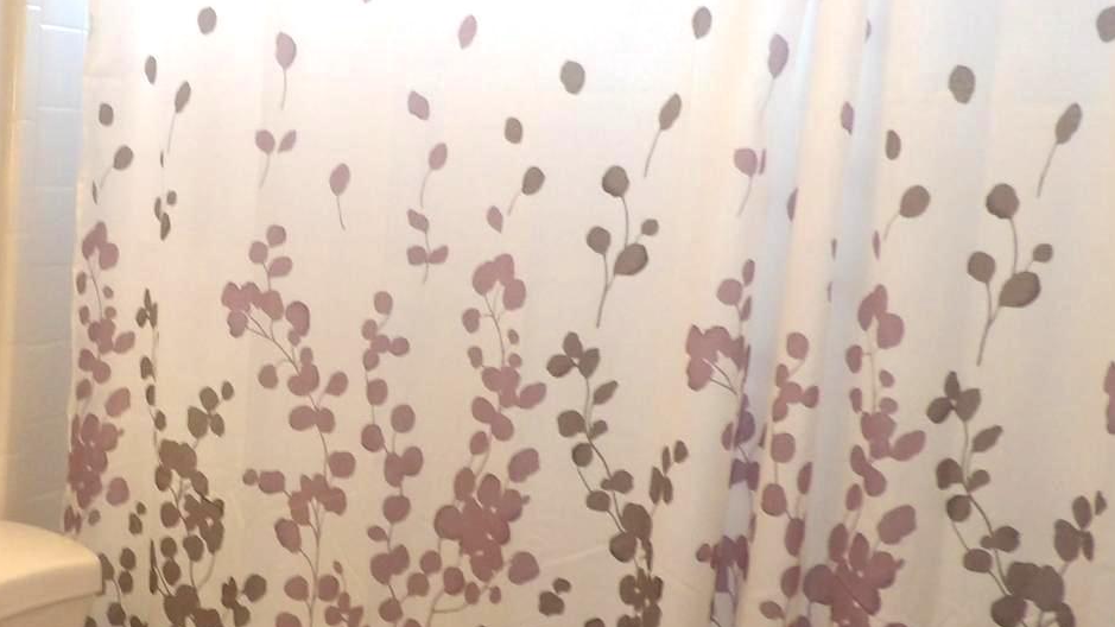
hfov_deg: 33.9
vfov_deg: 21.1
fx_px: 1685
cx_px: 45
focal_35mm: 57
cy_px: 357
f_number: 3.2
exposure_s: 1/33
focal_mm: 4.3
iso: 200
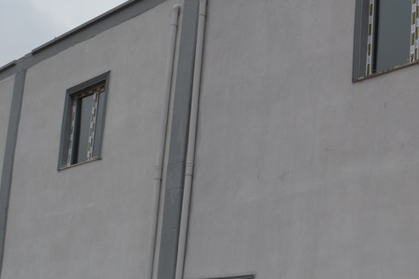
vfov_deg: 18.0
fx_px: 873
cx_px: 361
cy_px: 221
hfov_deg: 26.3
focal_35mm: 75
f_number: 8
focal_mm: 18
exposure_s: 1/250
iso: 100
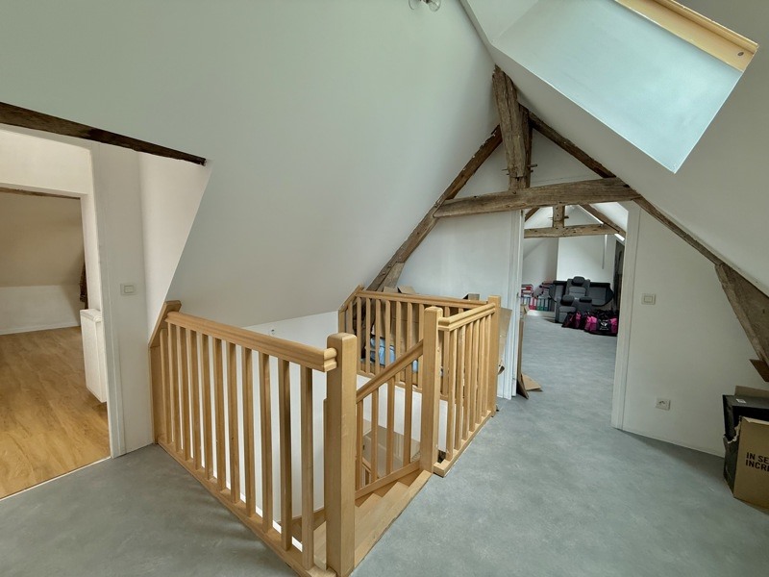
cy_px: 288
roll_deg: -0.8
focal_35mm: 14
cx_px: 384
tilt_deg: -4.9
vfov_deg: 85.7
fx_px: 311
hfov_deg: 102.1
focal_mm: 2.22
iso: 200
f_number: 2.2
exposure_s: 1/100
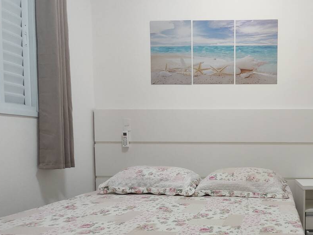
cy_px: 146
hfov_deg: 56.8
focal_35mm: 29
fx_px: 262
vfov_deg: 47.9
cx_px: 253
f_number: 2.2
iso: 296
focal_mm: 1.65
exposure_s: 1/40
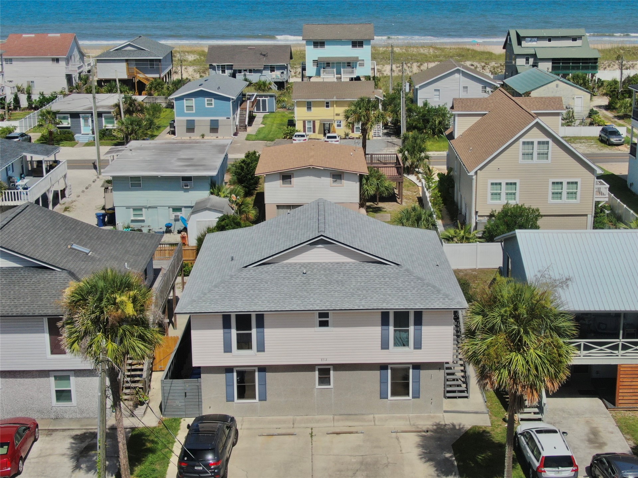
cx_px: 319
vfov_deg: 32.9
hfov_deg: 43.0
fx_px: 811
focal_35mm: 44
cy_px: 239
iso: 100
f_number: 3.6
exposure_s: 1/1600
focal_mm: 7.71
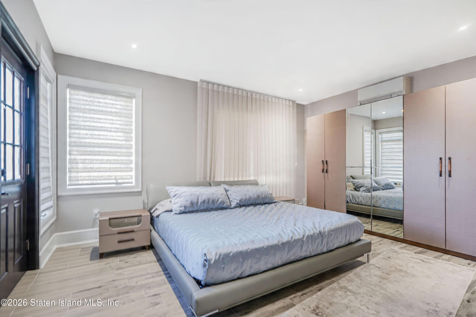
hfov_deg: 95.0
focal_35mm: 16
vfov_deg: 72.1
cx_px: 238
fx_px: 218
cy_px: 158
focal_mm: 16.5
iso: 64
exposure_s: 1/5
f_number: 4
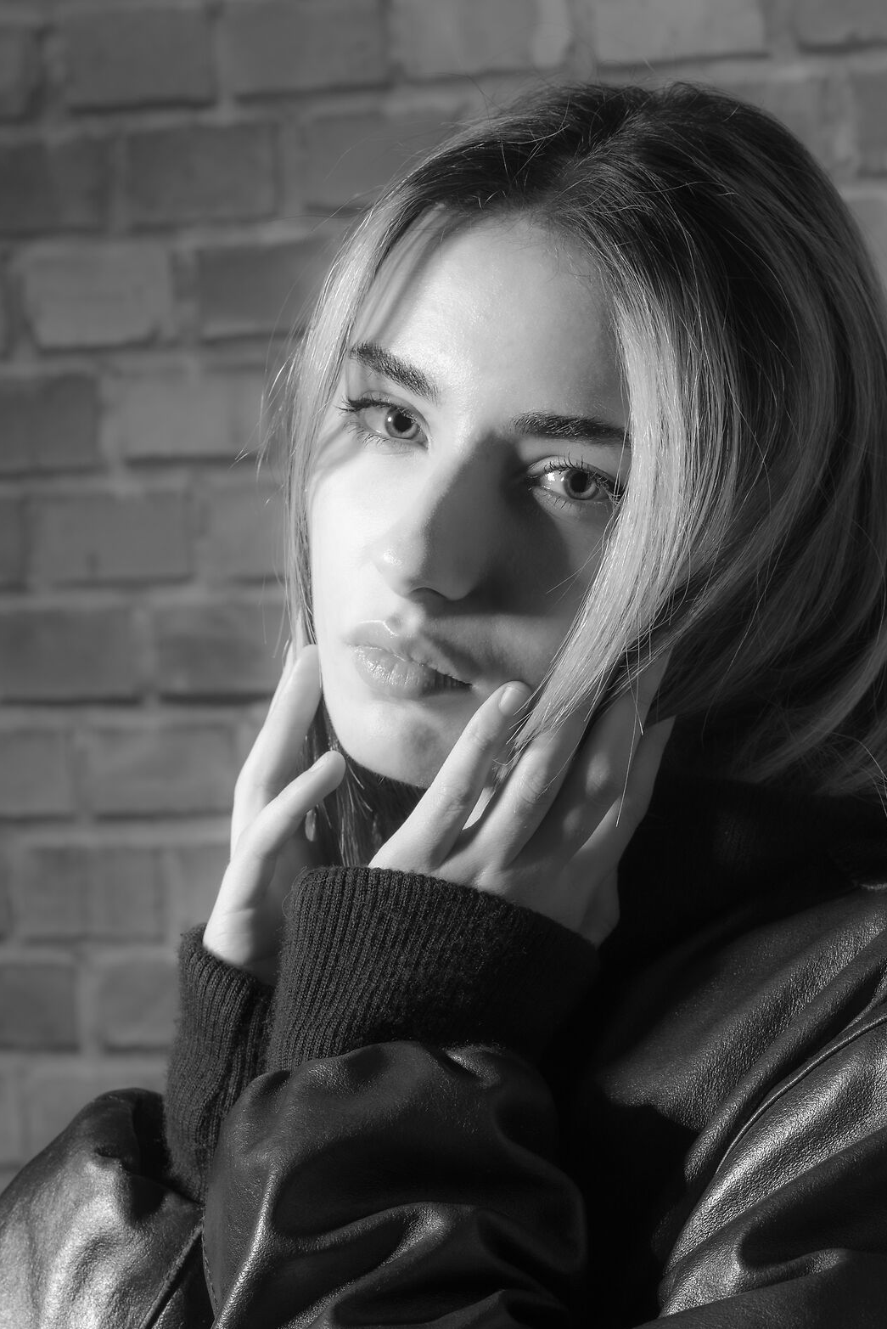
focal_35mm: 161
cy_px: 897
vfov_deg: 12.7
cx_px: 412
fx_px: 5943
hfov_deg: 8.5
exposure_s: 1/125
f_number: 8
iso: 100
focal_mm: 105
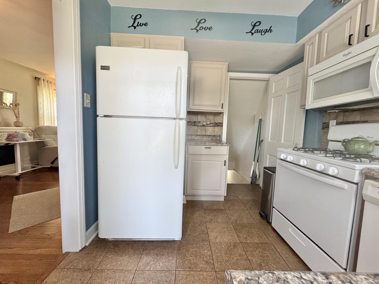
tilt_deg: -5.8
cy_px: 142
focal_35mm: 14
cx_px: 190
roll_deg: -2.4
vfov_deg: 85.7
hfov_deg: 102.1
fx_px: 153
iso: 320
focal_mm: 2.22
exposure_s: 1/120
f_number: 2.2
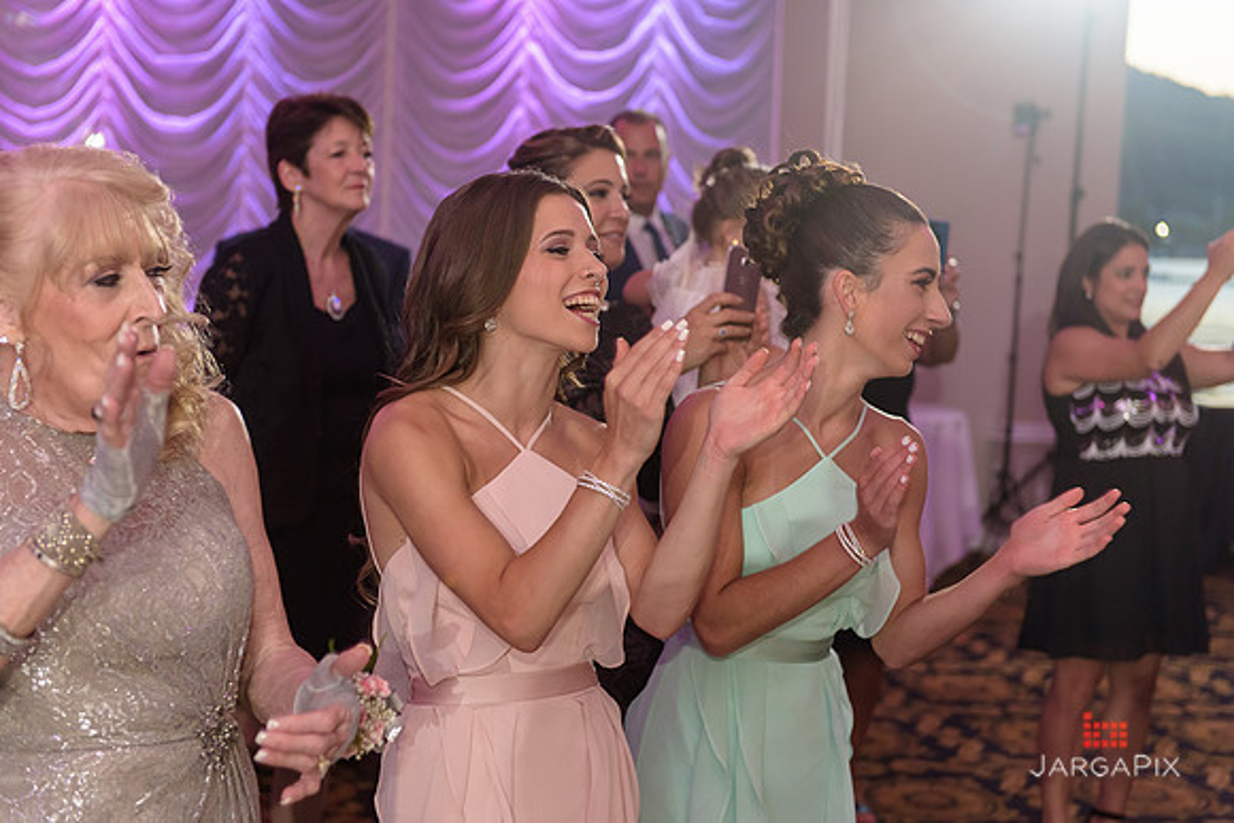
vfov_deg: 22.6
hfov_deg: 33.4
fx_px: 2057
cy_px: 412
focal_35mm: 60
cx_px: 617
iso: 1000
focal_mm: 60
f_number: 3.2
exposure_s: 1/125
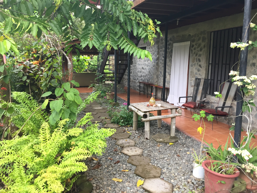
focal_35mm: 29
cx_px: 128
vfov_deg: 48.2
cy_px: 96
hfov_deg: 61.7
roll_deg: -2.0
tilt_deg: -9.1
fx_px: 215
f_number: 2.2
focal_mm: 4.15
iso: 32
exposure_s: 1/40
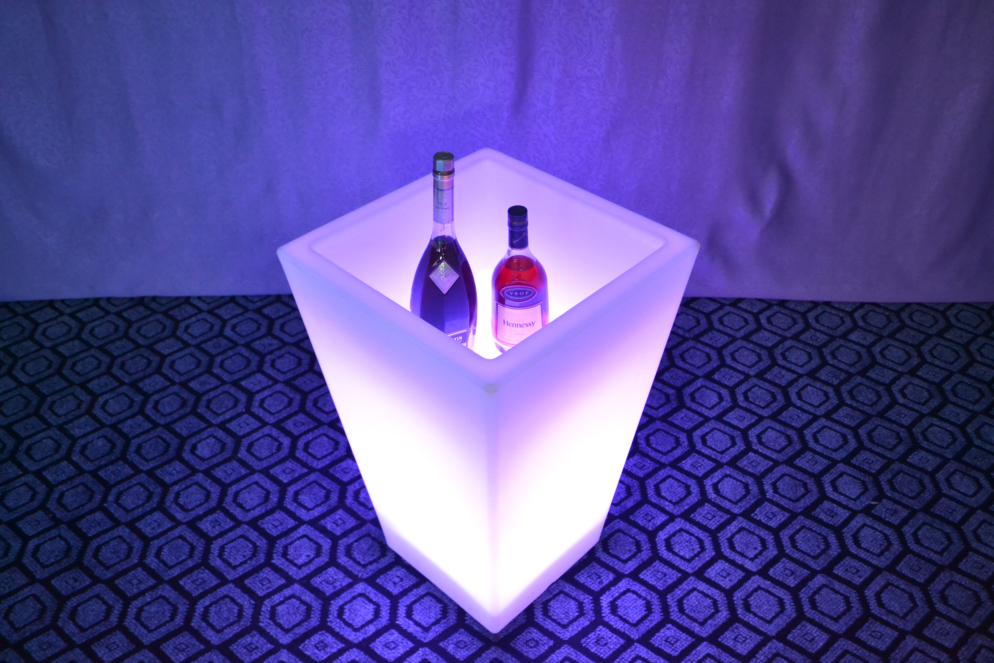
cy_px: 332
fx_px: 911
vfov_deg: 40.0
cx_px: 497
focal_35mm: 33
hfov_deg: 57.2
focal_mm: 22
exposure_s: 1/15
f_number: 3.8
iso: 2500
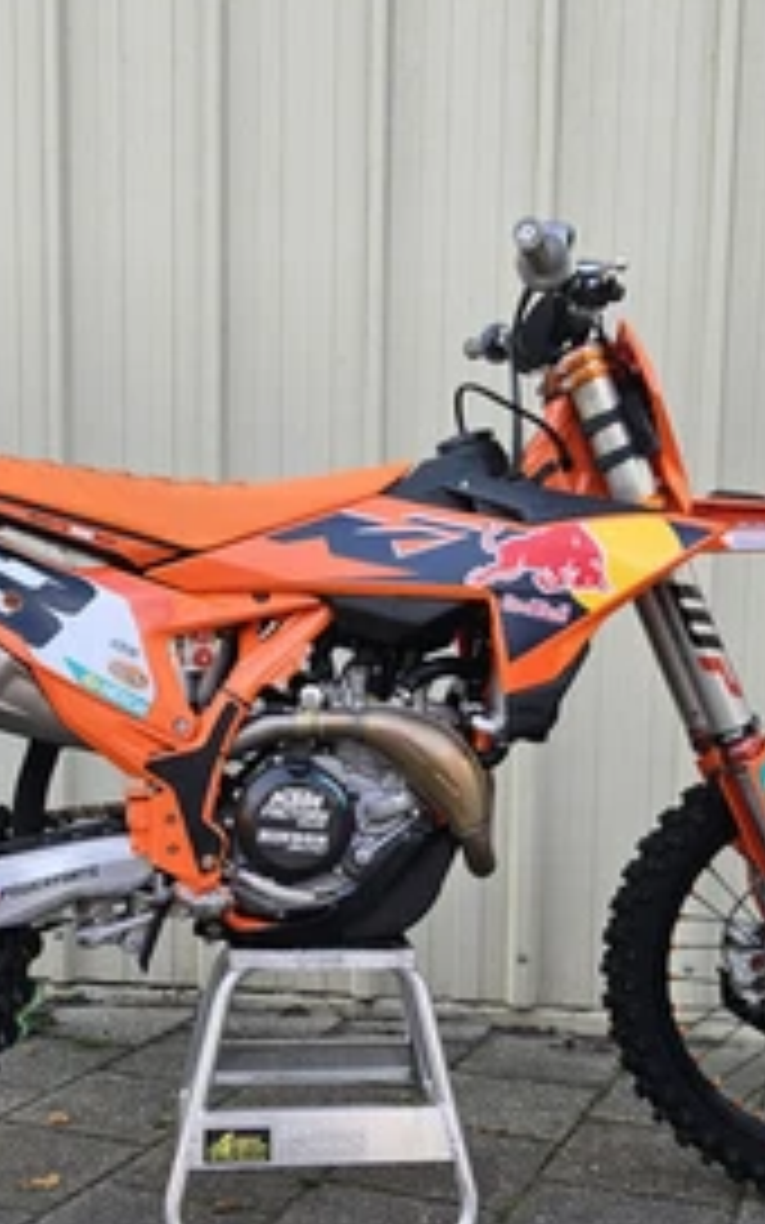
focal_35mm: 43
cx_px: 364
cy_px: 747
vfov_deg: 45.9
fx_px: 1434
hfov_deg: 29.9
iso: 50
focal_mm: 5.4
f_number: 1.8
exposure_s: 1/368
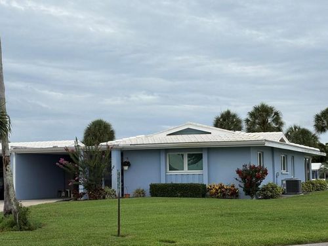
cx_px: 164
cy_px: 123
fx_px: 493
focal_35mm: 52
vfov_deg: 28.1
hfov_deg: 36.8
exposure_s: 1/1901
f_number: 1.6
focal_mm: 5.96
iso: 32
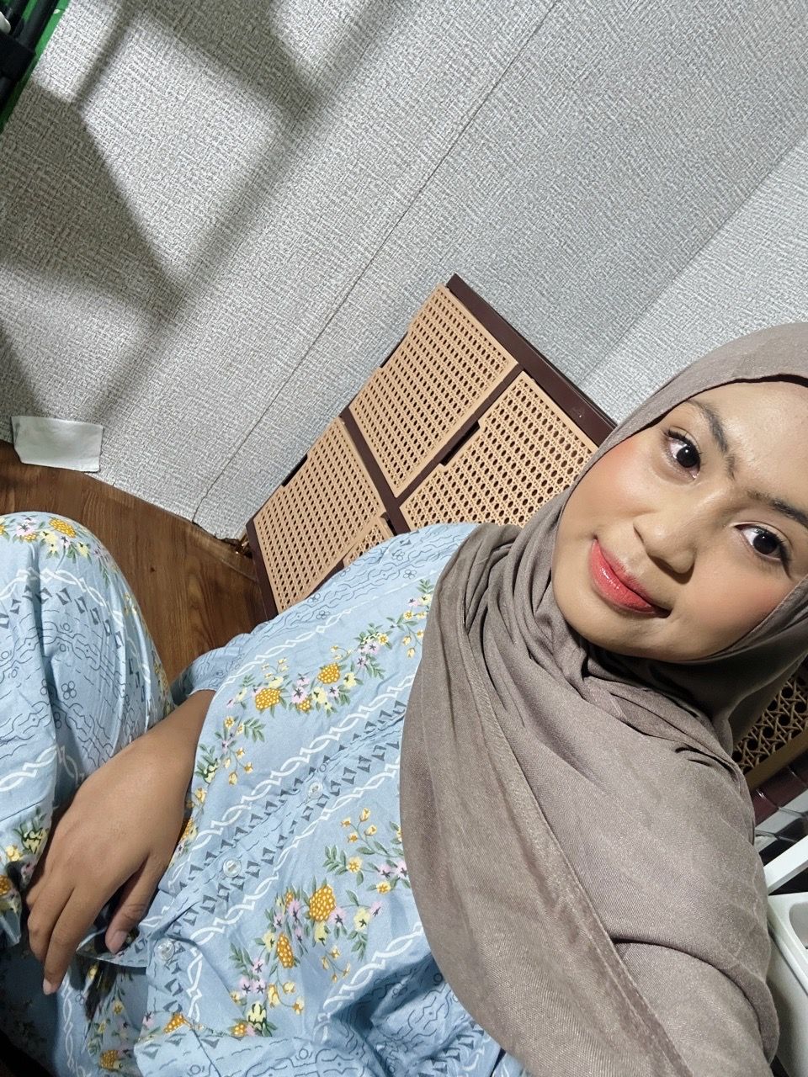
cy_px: 538
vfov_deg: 73.9
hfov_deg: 58.9
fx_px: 716
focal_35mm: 23
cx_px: 404
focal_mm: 2.69
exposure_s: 1/43
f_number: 1.9
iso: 320
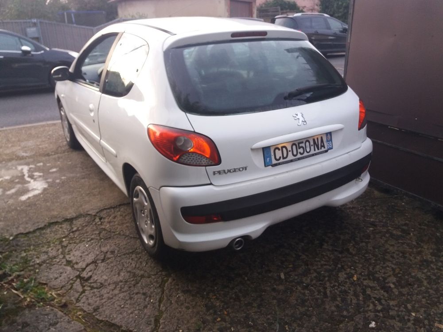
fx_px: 358
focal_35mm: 28
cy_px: 166
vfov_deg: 49.7
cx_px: 222
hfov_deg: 63.4
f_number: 1.9
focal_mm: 3.7
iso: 80
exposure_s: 1/50
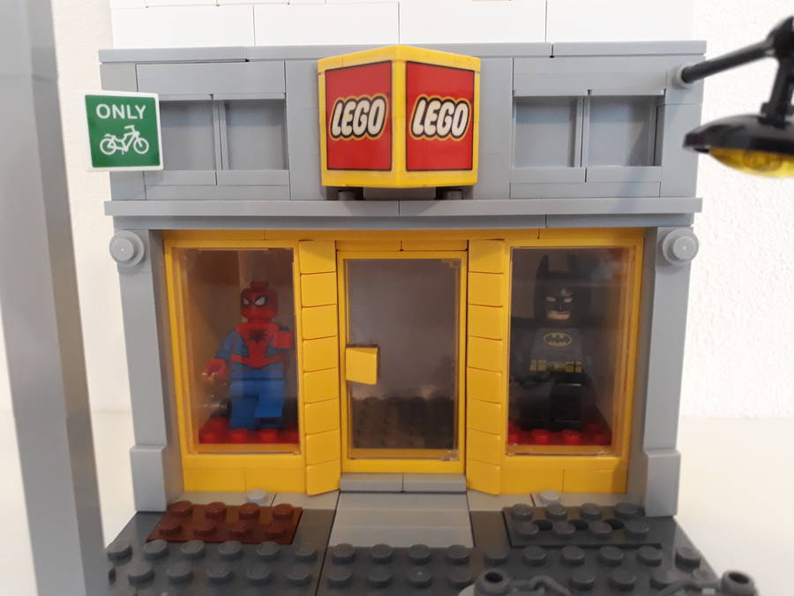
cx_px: 397
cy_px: 298
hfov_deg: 65.3
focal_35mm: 27
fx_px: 619
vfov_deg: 51.4
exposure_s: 1/17
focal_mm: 3.6
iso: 320
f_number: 1.9
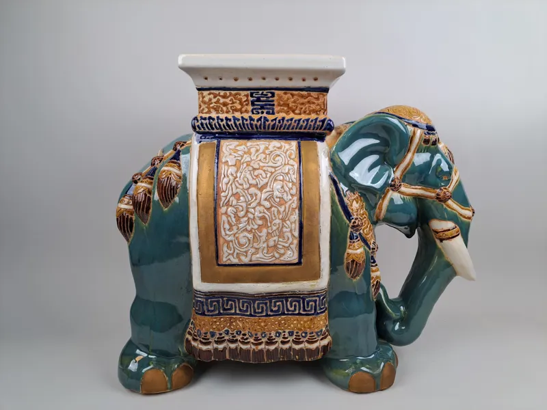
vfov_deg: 56.8
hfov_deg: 71.6
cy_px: 205
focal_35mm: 24
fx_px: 379
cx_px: 274
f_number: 1.8
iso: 50
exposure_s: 1/100
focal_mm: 5.23
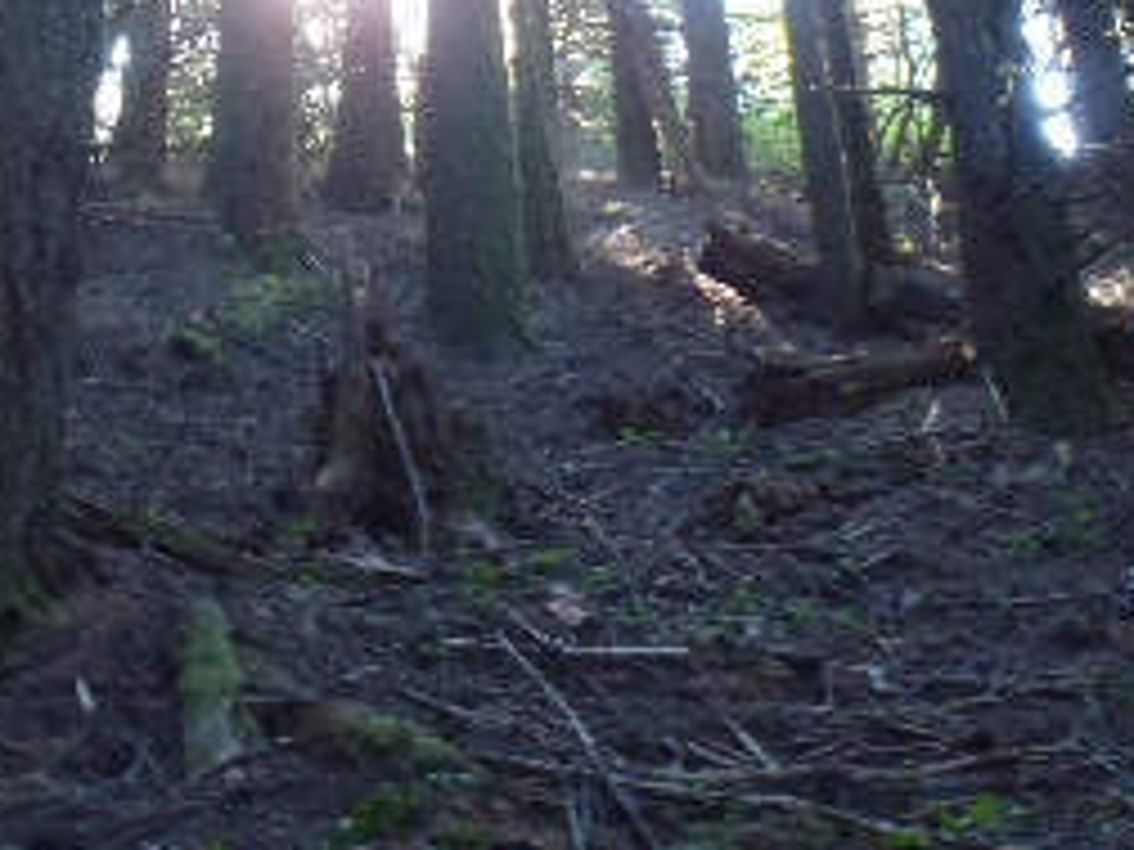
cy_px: -162
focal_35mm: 71
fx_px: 2326
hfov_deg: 26.5
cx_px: 112
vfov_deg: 19.5
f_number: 3.9
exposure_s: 1/5
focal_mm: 5
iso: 200
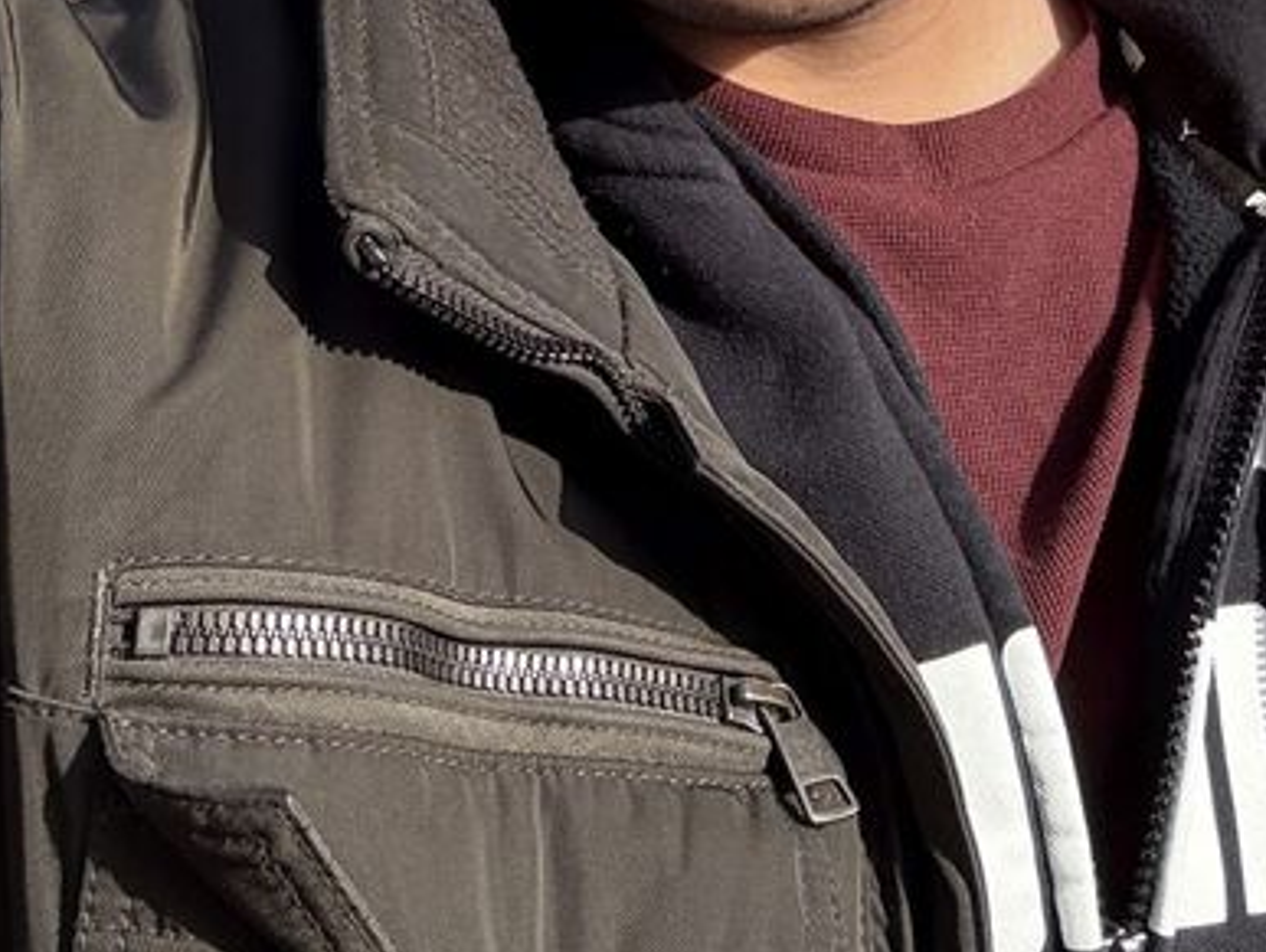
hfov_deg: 25.4
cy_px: -190
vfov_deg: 18.4
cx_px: 903
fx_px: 2782
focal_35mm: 76
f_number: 1.9
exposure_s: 1/510
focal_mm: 2.69
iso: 25
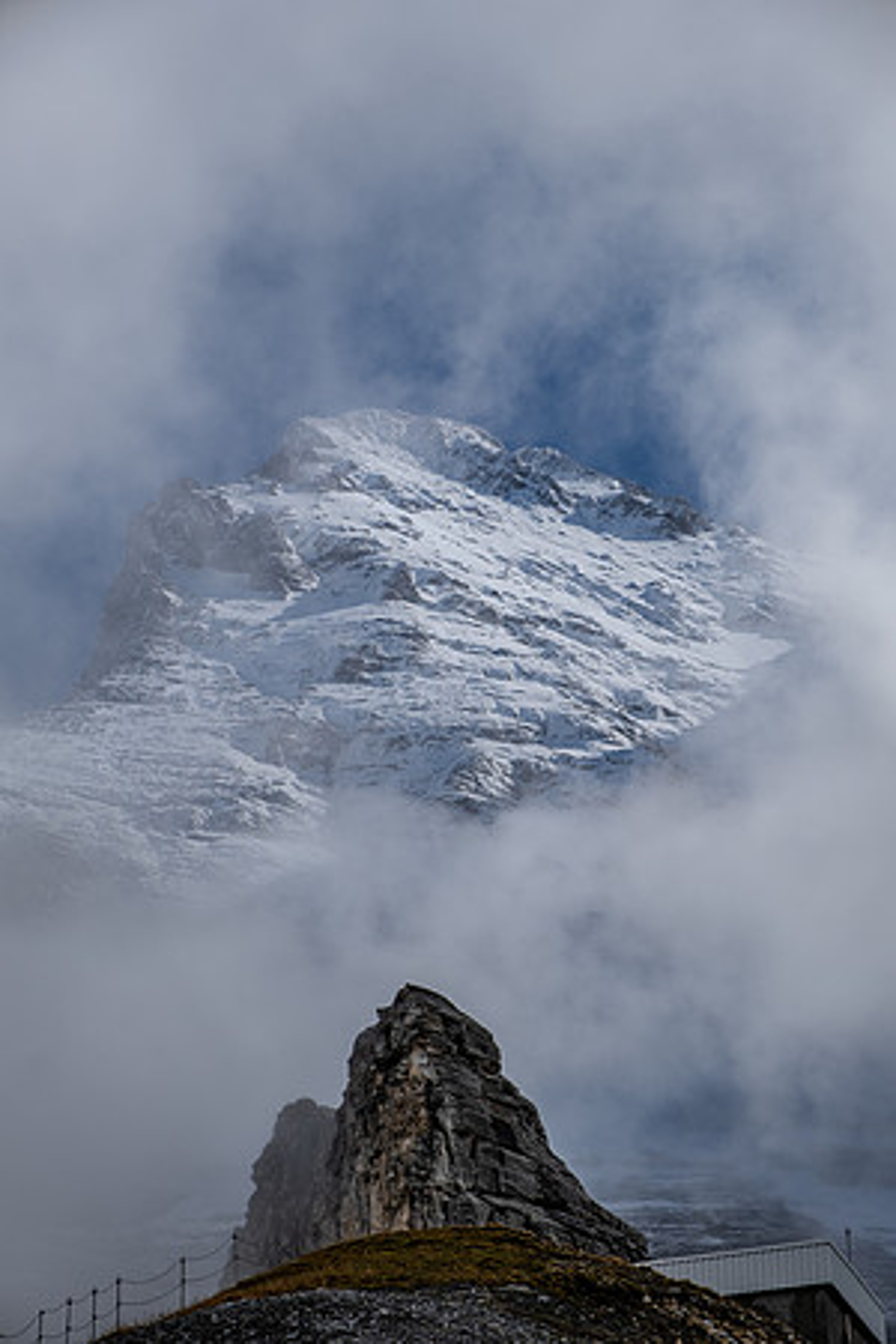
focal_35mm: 83
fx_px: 3098
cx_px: 448
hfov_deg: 16.5
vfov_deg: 24.5
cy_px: 672
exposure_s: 1/550
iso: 160
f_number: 5.6
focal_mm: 55
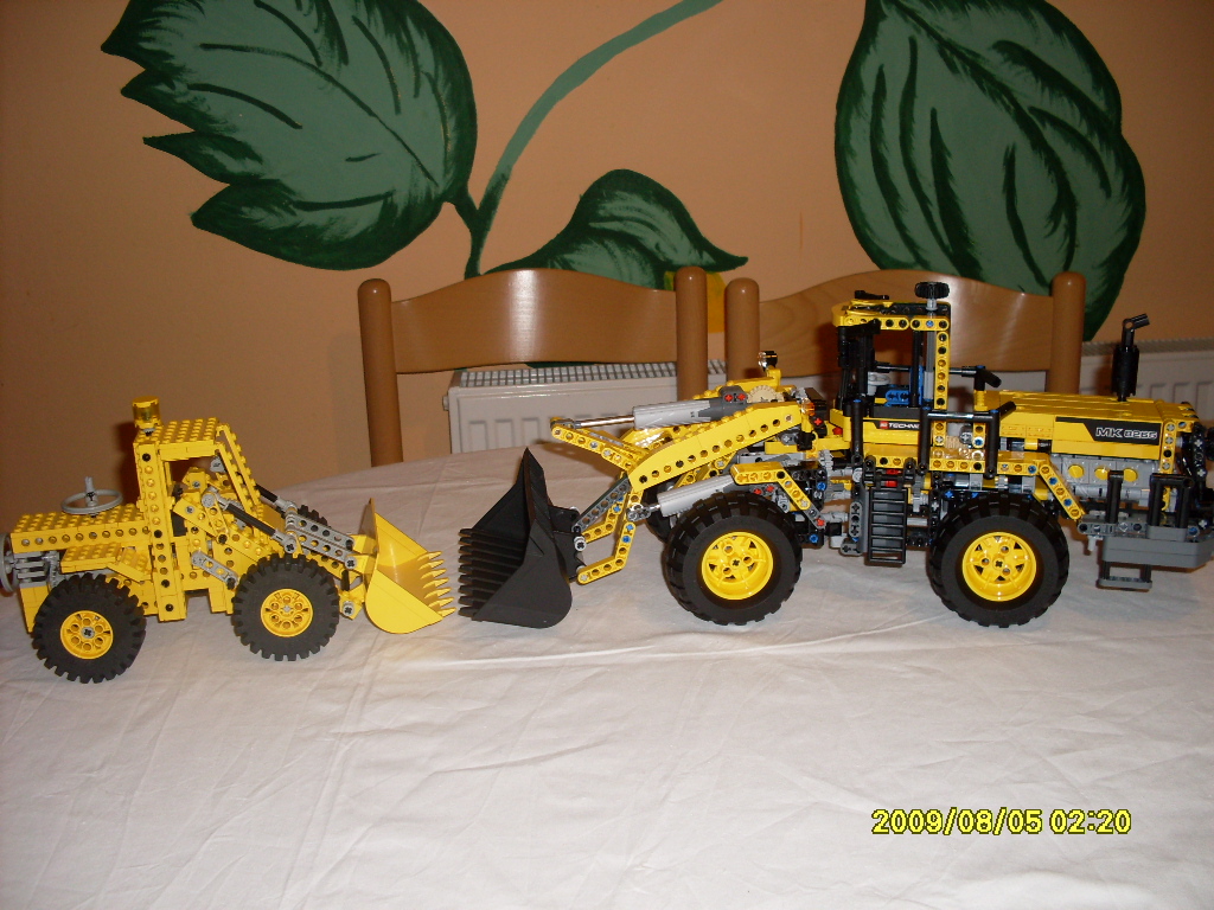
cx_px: 607
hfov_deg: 49.0
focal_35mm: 38
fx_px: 1333
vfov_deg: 37.7
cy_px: 455
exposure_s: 1/45
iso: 100
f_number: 2.8
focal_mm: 6.3
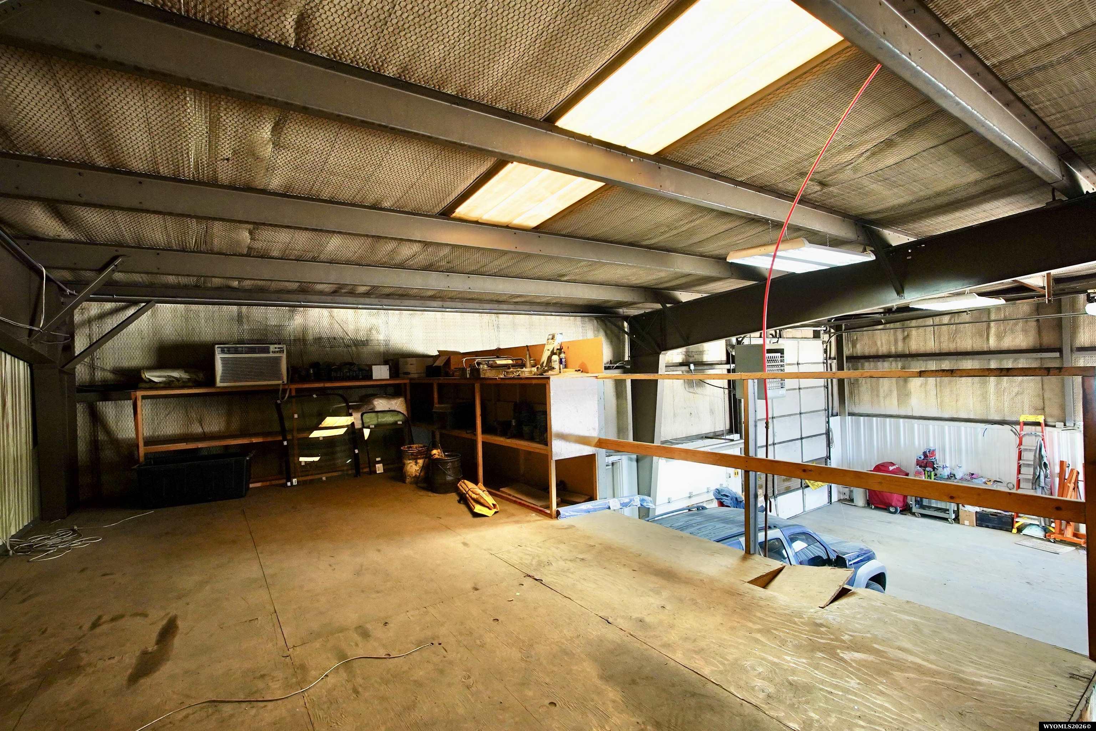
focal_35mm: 16
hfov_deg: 96.7
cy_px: 366
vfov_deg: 73.7
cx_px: 548
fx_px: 487
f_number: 4
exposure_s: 1/160
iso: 1250
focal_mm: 11
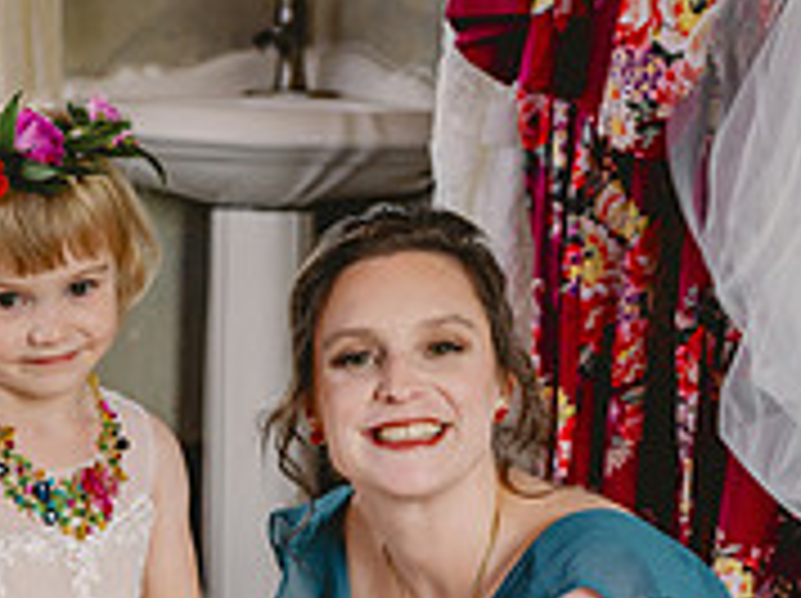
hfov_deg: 21.6
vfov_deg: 15.9
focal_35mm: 90
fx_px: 2080
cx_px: 207
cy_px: 679
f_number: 3.5
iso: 1250
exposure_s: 1/250
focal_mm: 37
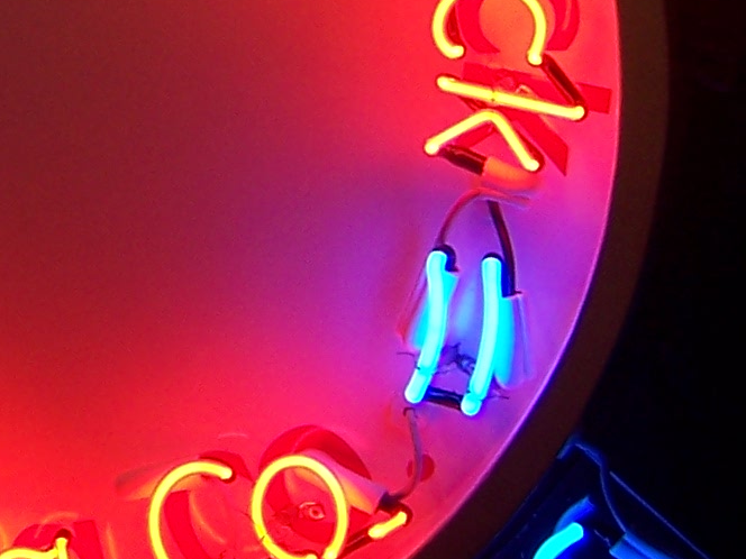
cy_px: -100
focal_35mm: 128
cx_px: -117
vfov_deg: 11.4
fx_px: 2758
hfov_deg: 14.9
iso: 80
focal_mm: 5.5
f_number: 2.8
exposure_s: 1/60
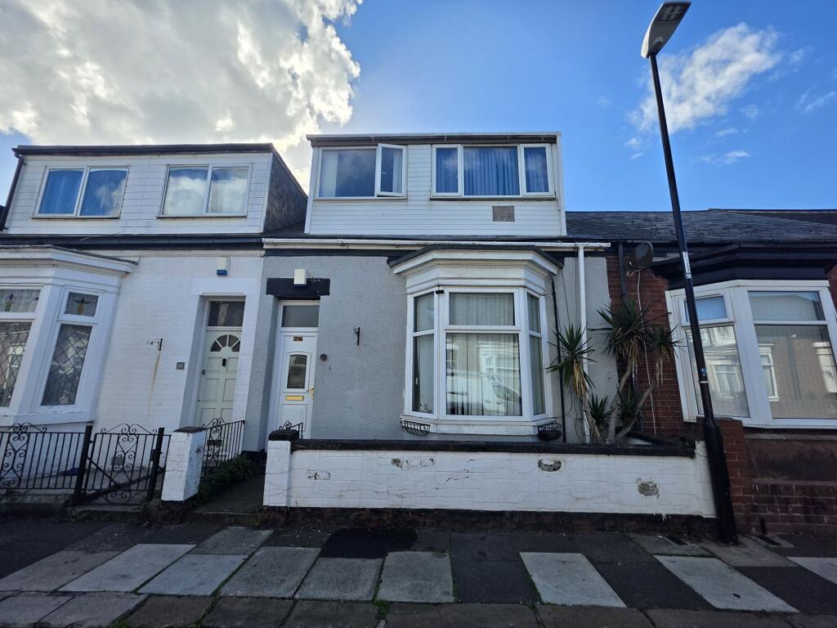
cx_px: 418
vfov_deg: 89.9
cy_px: 314
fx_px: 314
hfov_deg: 106.2
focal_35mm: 13
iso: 32
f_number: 1.9
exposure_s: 1/2417
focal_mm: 2.2
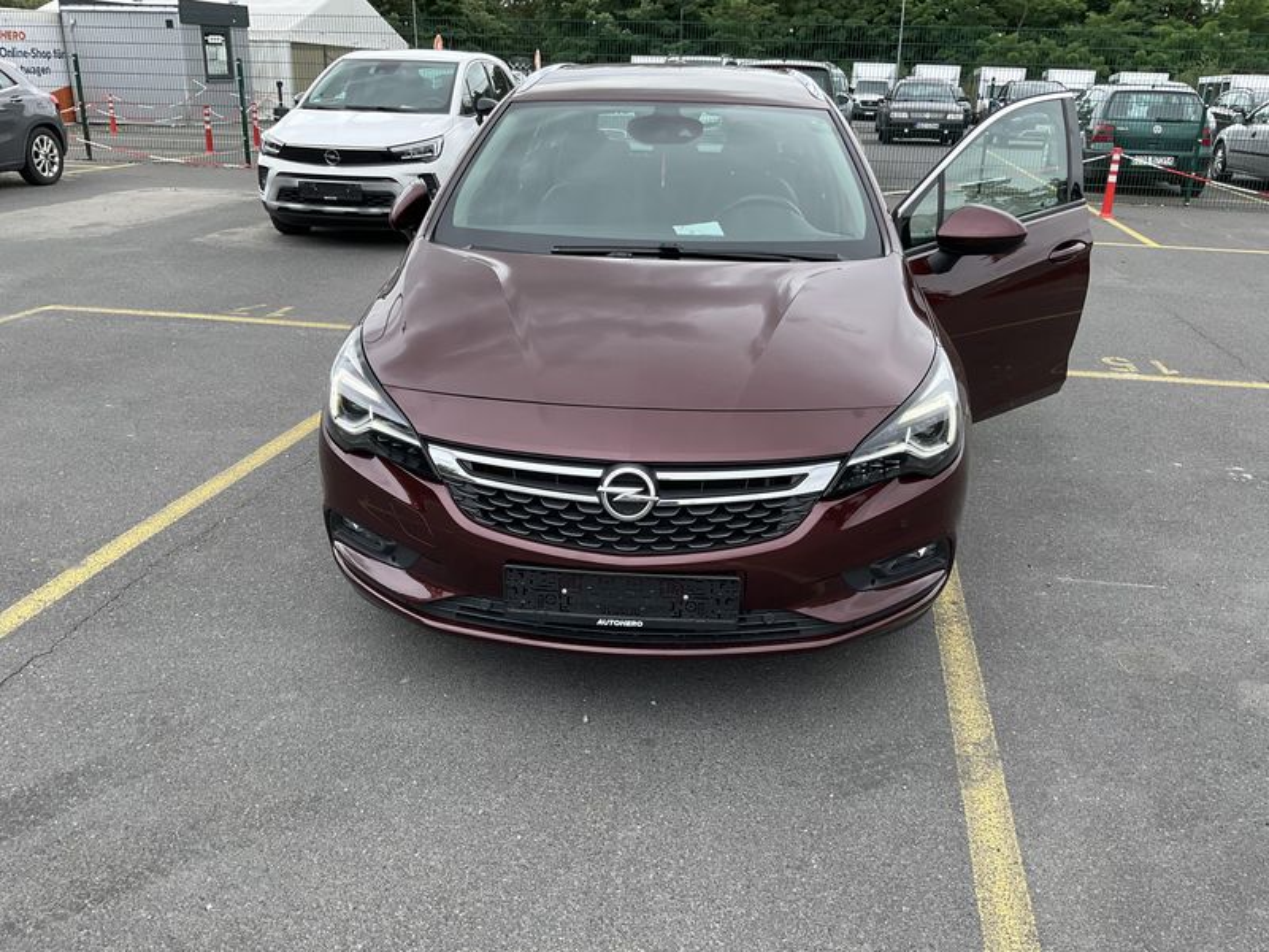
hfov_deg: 61.7
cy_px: 476
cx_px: 634
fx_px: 1063
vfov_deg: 48.2
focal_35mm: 29
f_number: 1.8
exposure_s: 1/568
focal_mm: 3
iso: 25
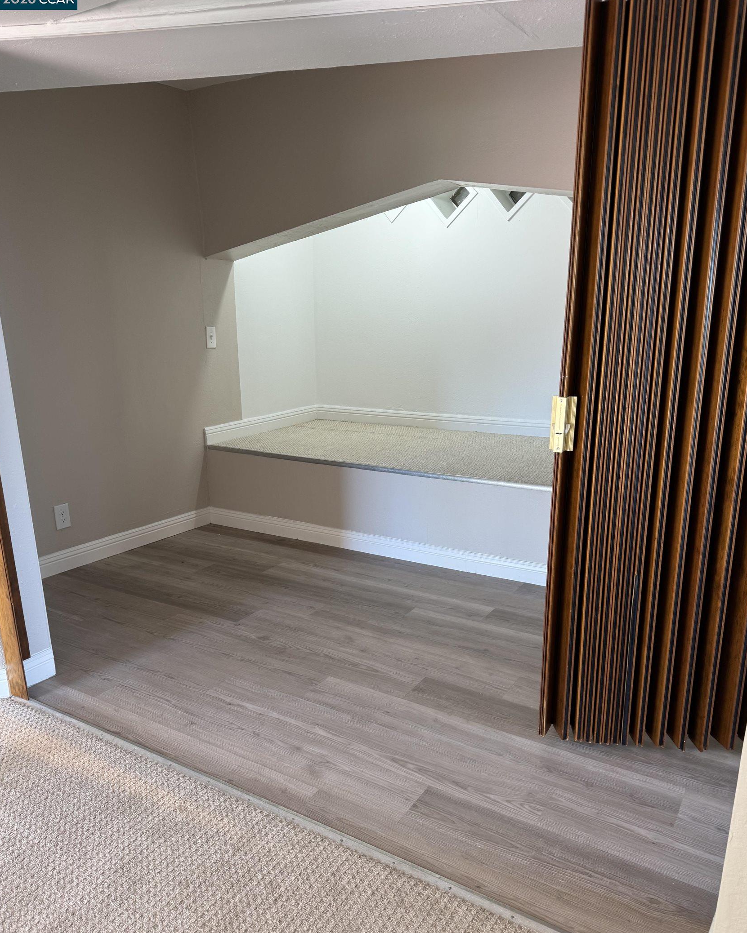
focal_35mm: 26
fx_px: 718
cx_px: 376
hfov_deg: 54.9
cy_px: 505
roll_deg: +1.7
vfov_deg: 65.9
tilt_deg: -15.5
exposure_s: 1/60
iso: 100
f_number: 1.78
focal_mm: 6.76
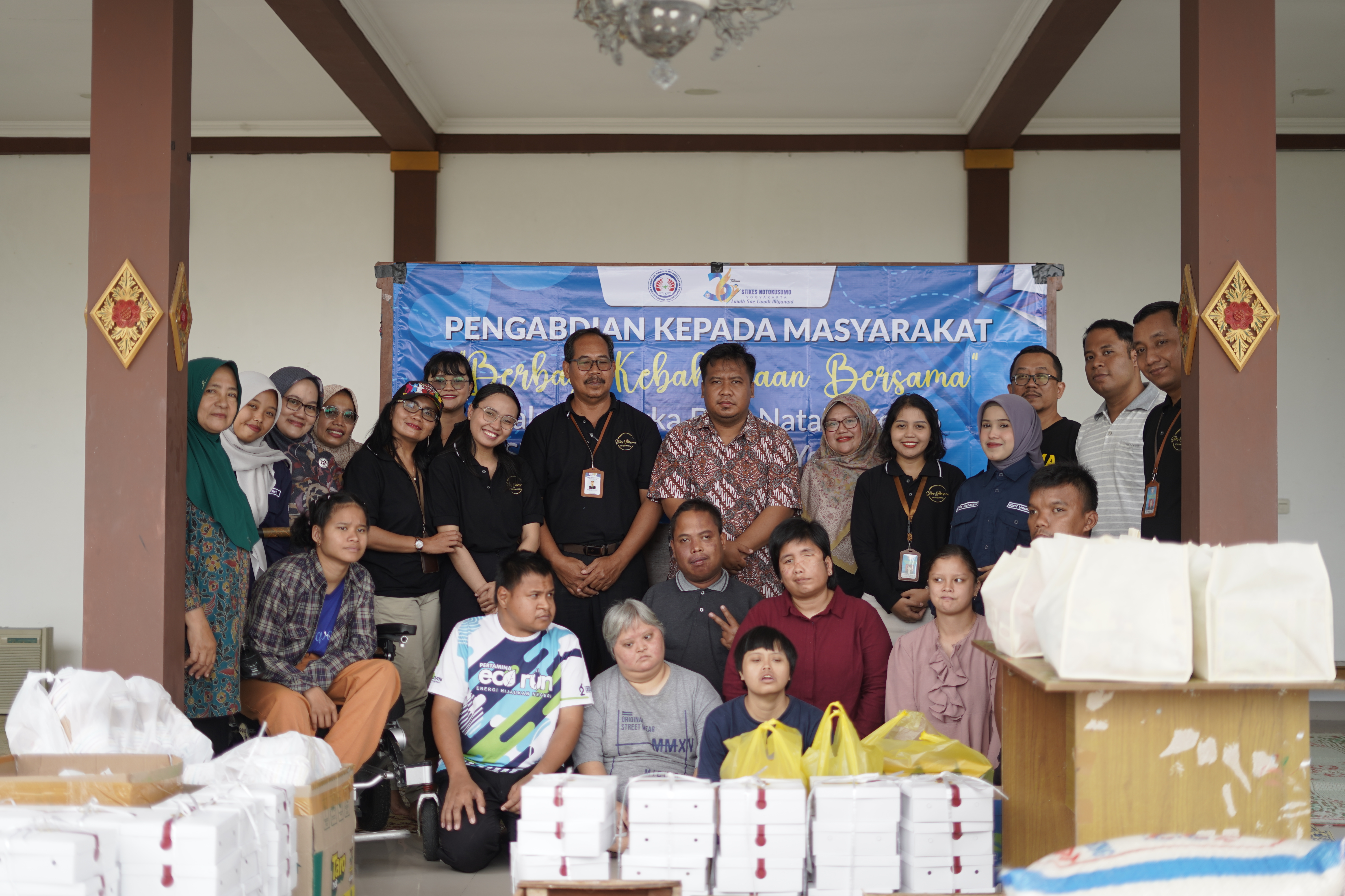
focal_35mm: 50
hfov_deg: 39.6
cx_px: 672
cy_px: 448
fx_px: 1868
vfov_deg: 27.0
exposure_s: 1/400
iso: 100
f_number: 1.8
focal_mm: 50
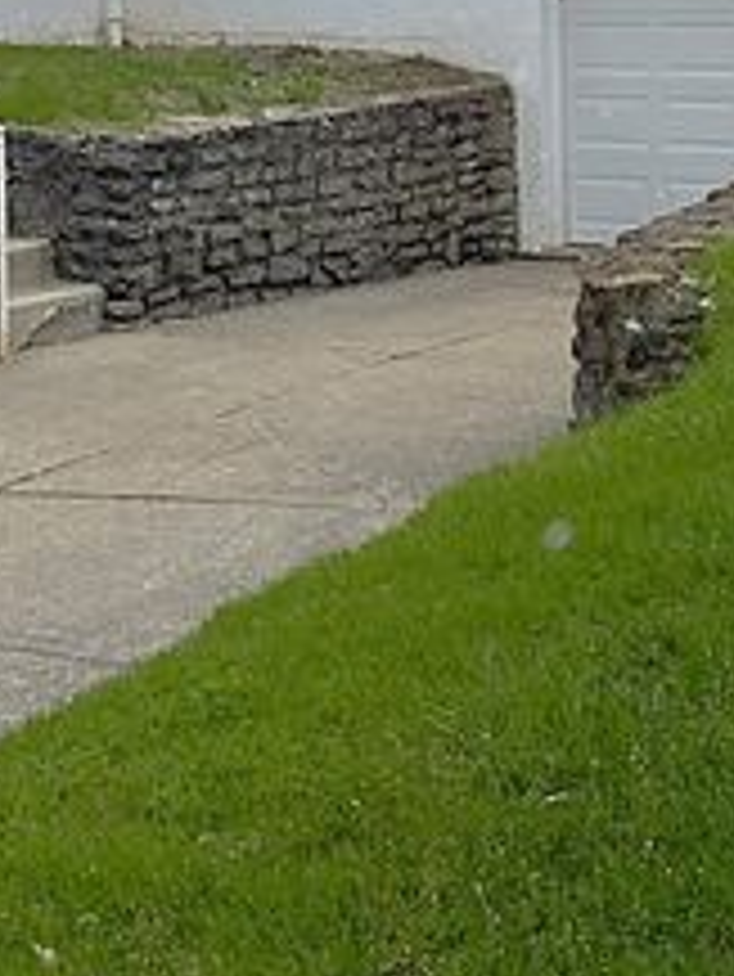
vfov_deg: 22.6
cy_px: -182
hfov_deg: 18.3
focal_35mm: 80
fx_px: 2260
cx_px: 153
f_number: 1.6
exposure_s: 1/1667
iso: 32
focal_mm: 4.2
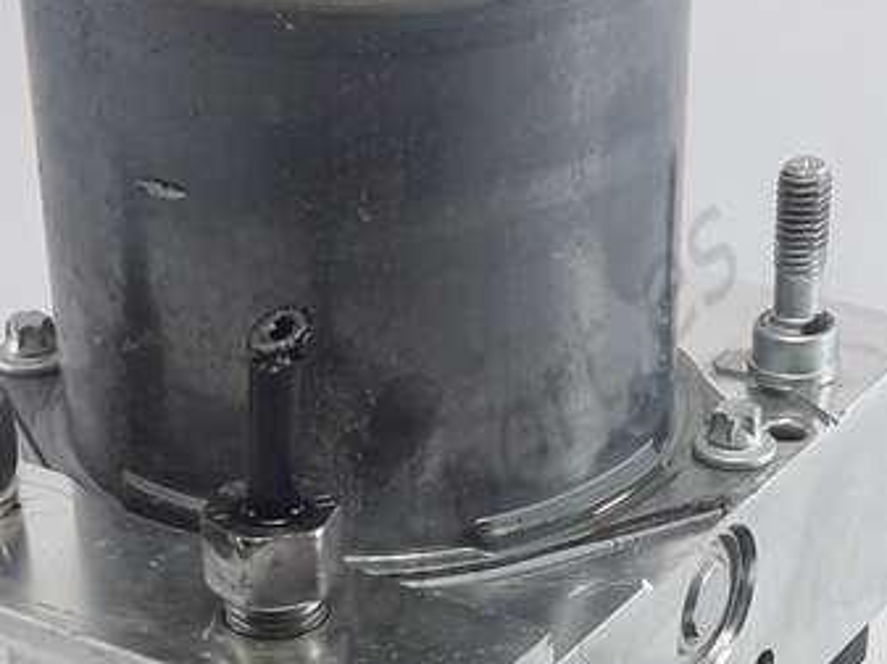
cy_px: 622
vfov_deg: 14.2
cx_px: 345
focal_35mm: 103
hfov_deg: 19.1
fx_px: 2636
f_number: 1.9
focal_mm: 3.7
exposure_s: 1/50
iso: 50
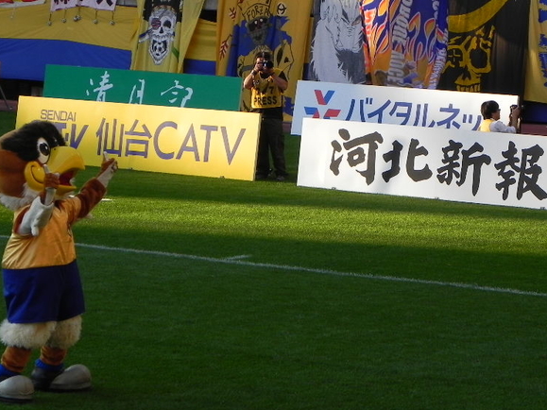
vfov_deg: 7.5
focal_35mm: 199
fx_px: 3144
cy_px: 136
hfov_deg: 9.9
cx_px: 243
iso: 160
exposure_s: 1/210
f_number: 5
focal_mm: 25.7
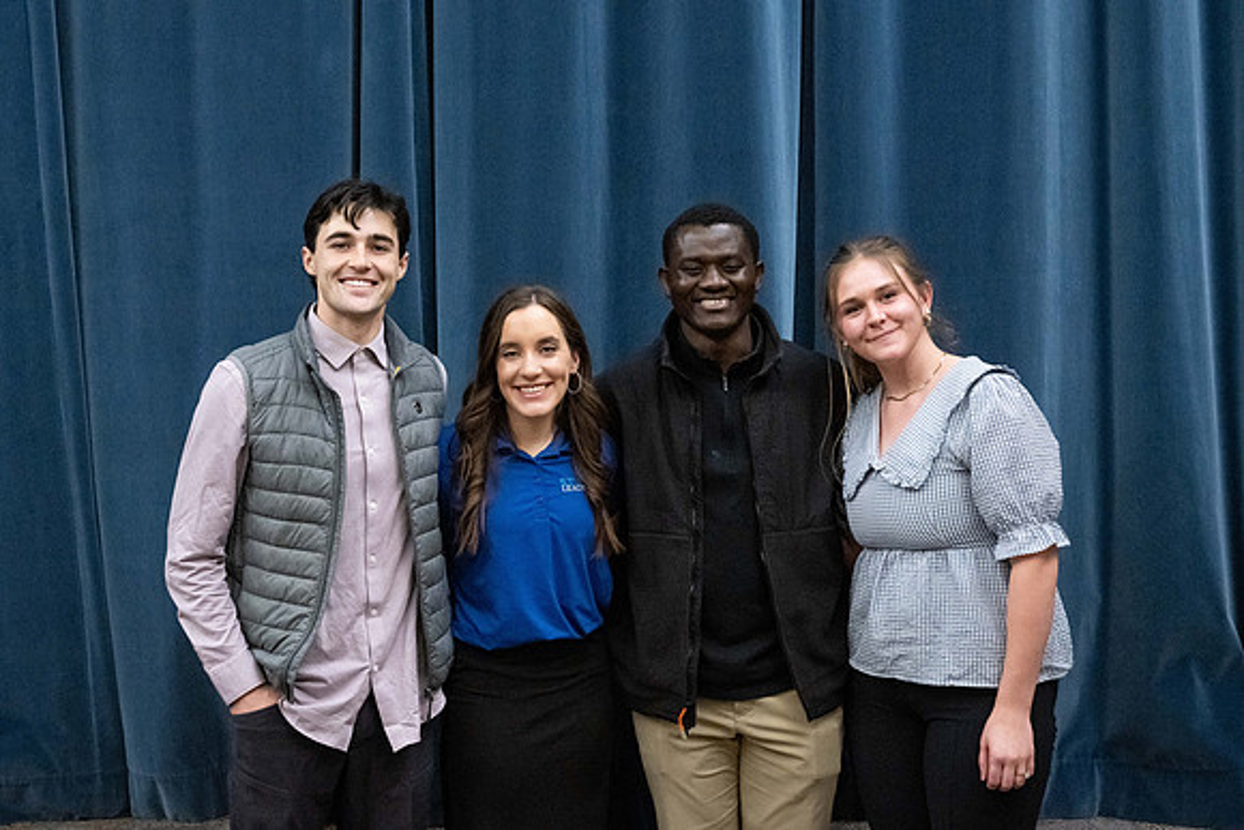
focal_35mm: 51
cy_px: 381
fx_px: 1765
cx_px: 529
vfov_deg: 26.5
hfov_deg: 38.7
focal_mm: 44
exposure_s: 1/250
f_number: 5.6
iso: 5000
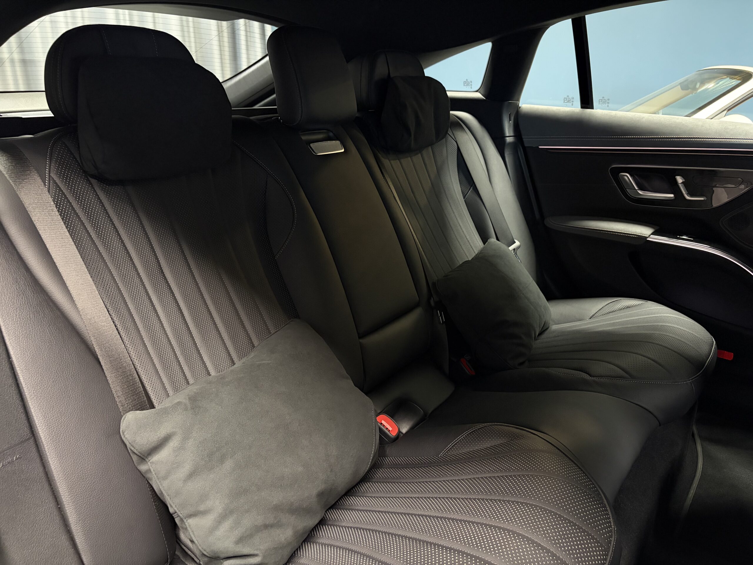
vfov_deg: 53.1
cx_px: 376
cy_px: 282
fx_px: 566
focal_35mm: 26
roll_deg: -0.2
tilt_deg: -18.8
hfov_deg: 67.3
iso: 640
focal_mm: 5.96
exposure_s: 1/33
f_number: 1.6
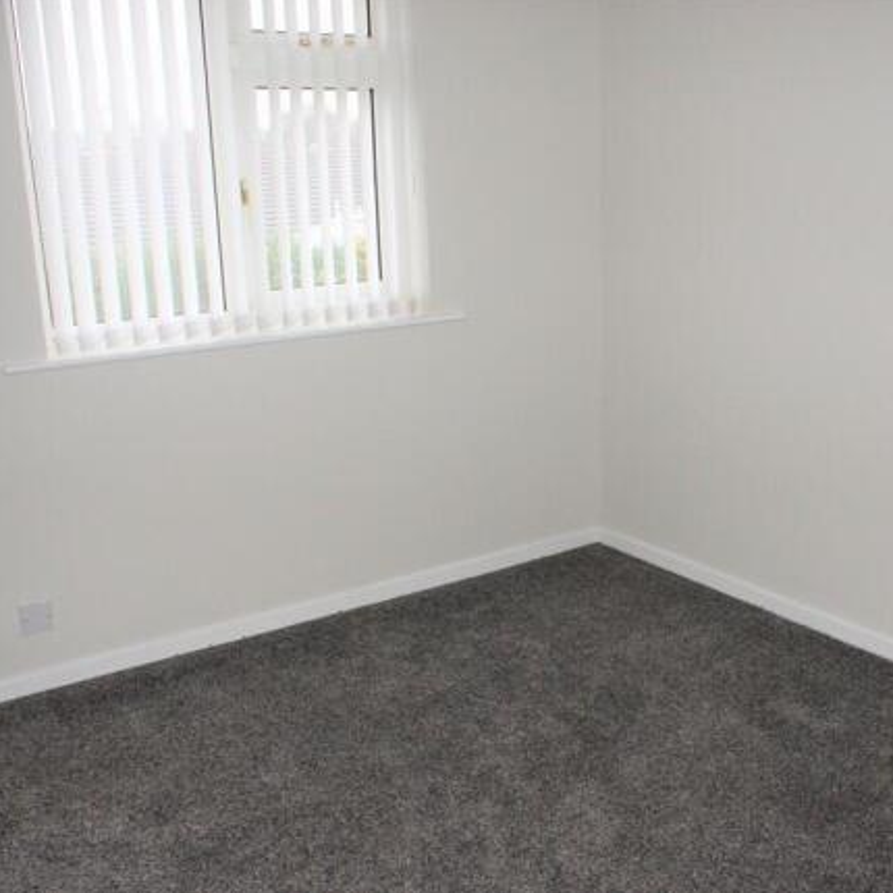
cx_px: 527
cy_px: 446
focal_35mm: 35
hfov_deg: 47.0
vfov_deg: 47.2
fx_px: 1022
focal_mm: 18
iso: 400
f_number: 5.6
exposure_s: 1/60
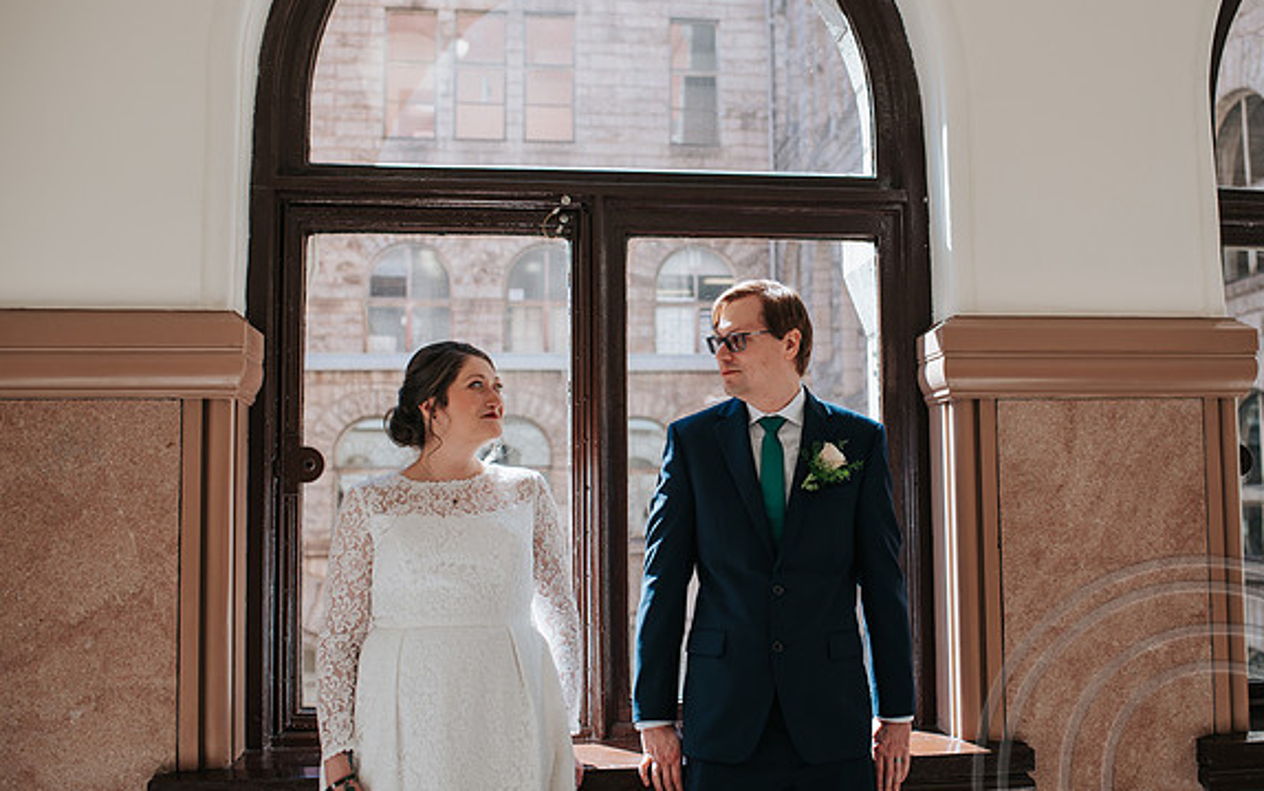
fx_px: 1413
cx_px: 721
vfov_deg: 31.3
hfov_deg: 48.1
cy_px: 383
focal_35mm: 41
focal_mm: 35
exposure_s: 1/320
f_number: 2.8
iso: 110
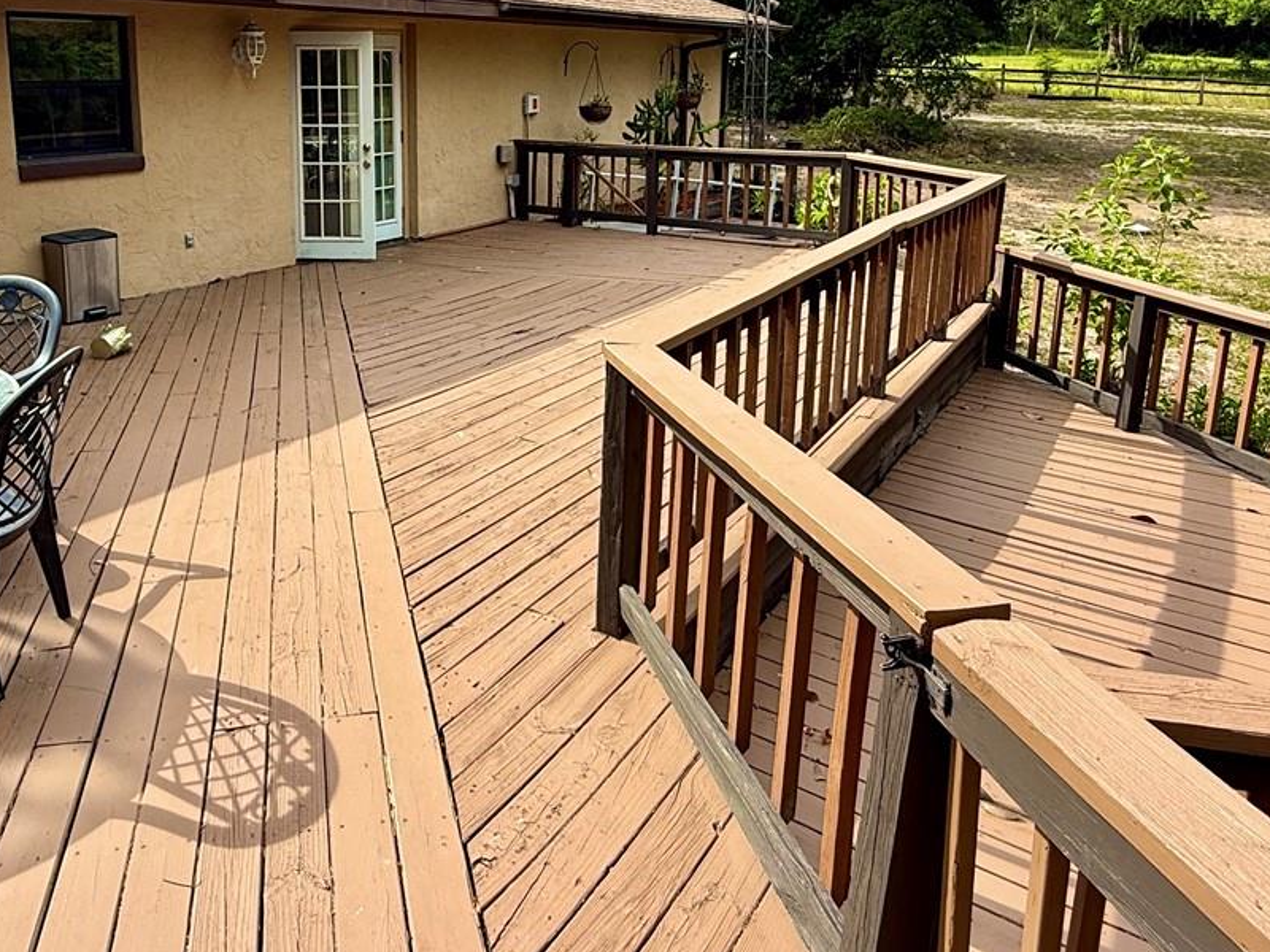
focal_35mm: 28
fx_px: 1027
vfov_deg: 47.9
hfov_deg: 62.5
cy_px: 241
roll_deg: +0.1
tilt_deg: -11.7
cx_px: 473
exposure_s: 1/717
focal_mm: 2.22
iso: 50
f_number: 2.2
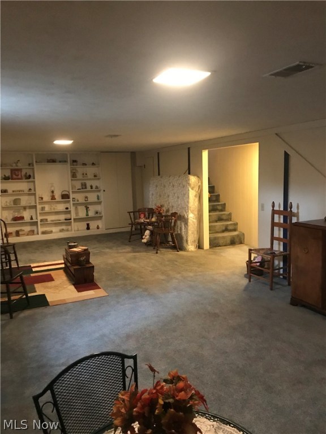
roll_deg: +1.9
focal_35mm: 28
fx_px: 352
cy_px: 217
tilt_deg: -7.4
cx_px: 163
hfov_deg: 49.7
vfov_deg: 63.4
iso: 100
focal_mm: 3.99
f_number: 1.8
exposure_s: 1/5
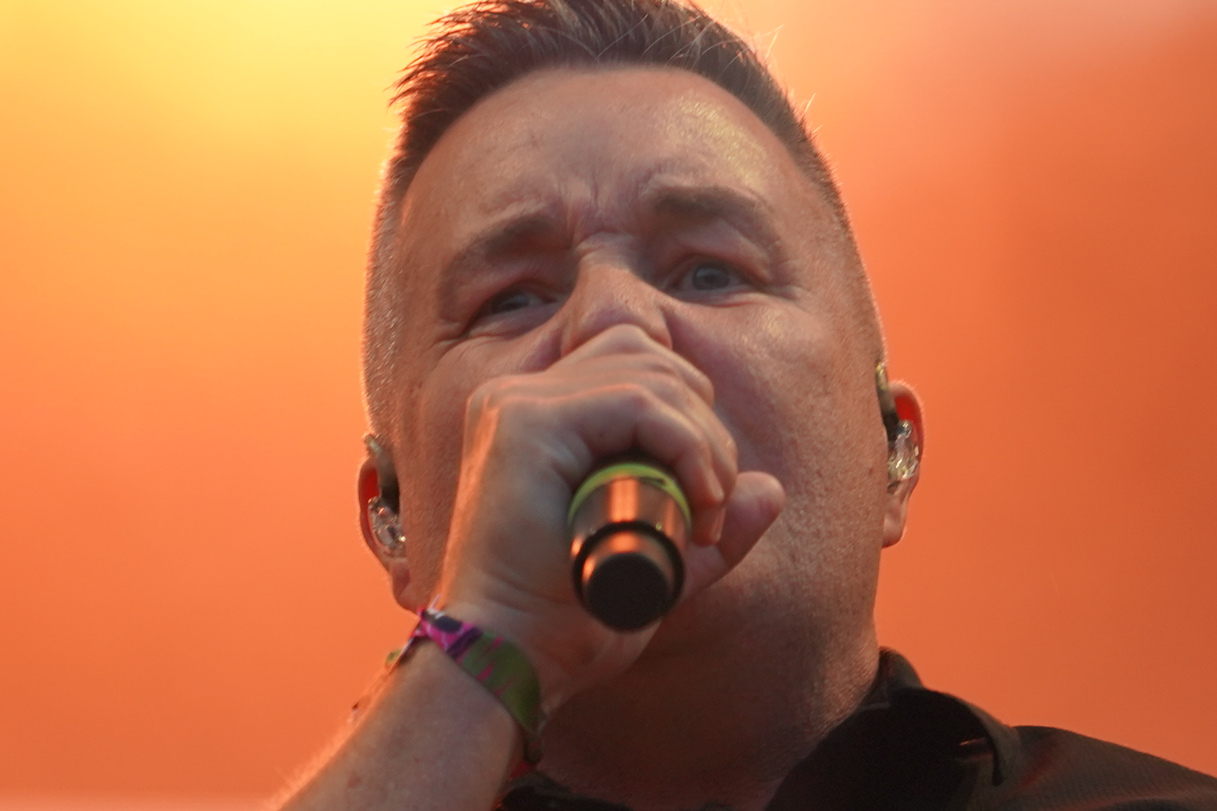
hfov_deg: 6.5
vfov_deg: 4.3
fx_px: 10681
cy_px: 780
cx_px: 1269
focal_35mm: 316
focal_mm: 105
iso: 640
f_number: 4
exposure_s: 1/160
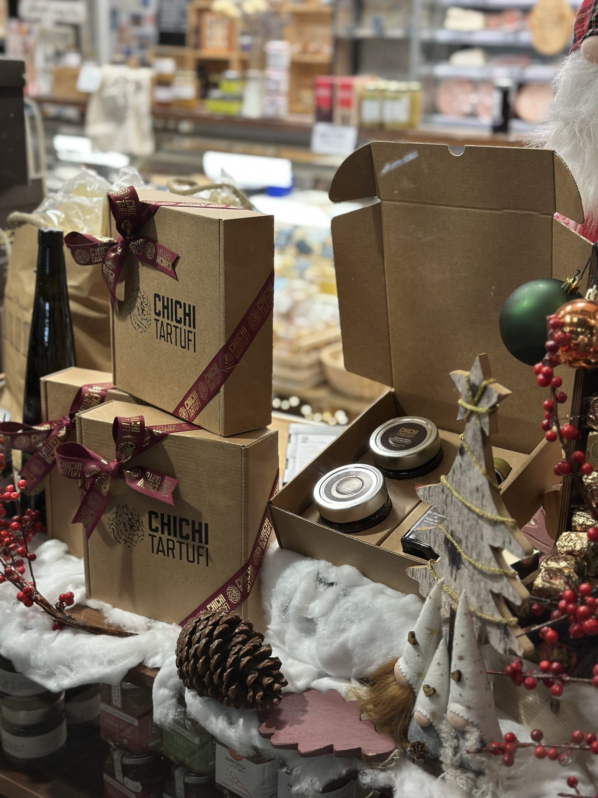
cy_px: 399
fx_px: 1106
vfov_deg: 39.7
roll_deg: -2.1
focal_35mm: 48
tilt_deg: -18.4
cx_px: 299
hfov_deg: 30.3
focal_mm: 6.86
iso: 100
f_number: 1.78
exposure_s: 1/50
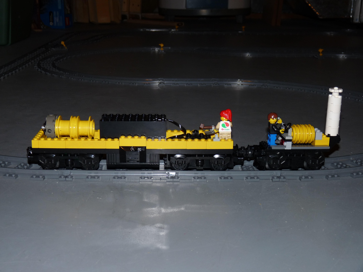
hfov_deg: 36.8
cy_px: 136
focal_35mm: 52
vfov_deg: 28.0
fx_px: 545
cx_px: 182
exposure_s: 1/60
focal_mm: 9.2
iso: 100
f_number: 3.2
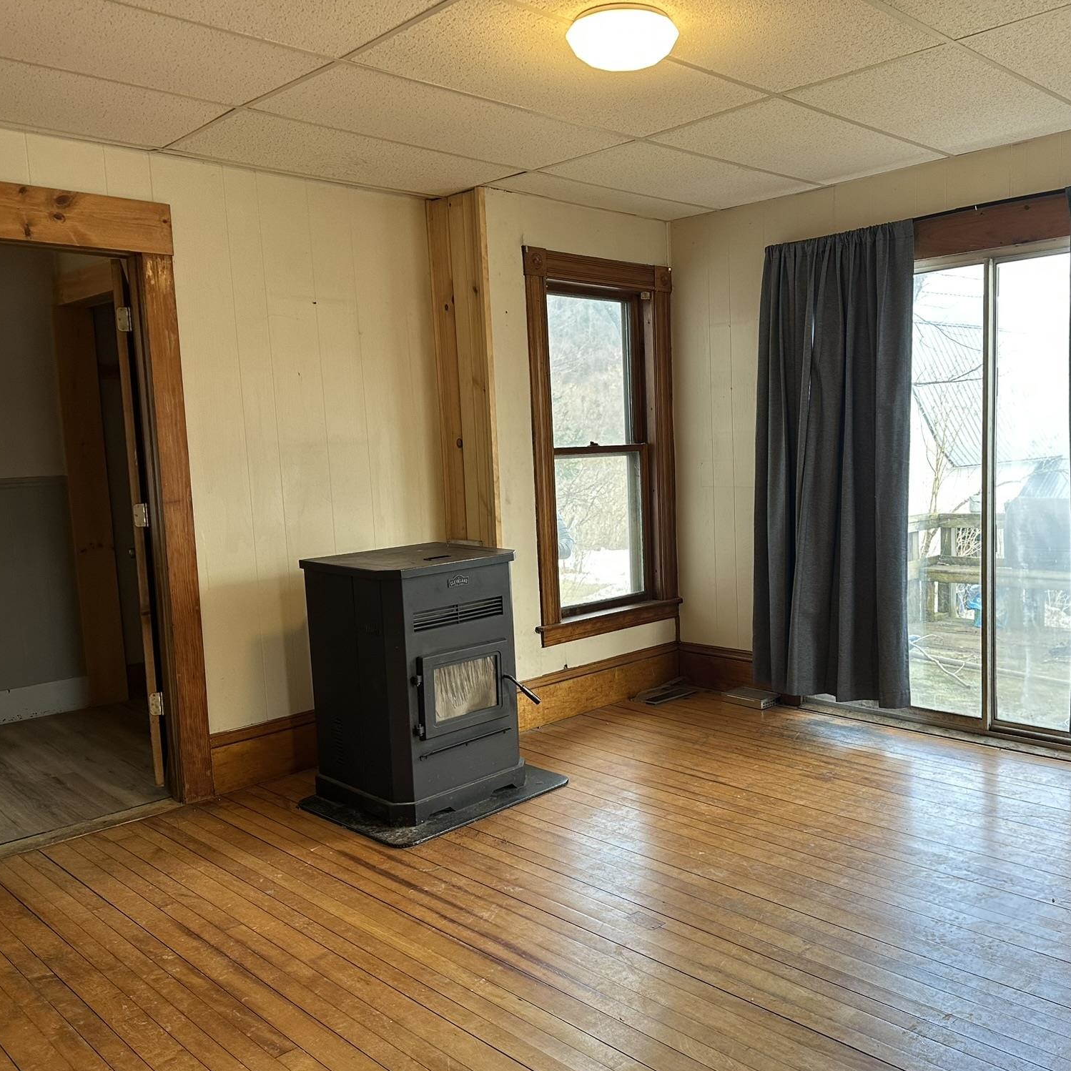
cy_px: 543
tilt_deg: -6.4
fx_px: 1015
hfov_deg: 55.2
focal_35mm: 29
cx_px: 646
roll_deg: +1.8
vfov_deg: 55.6
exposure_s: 1/120
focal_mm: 6.86
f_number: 1.78
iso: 125
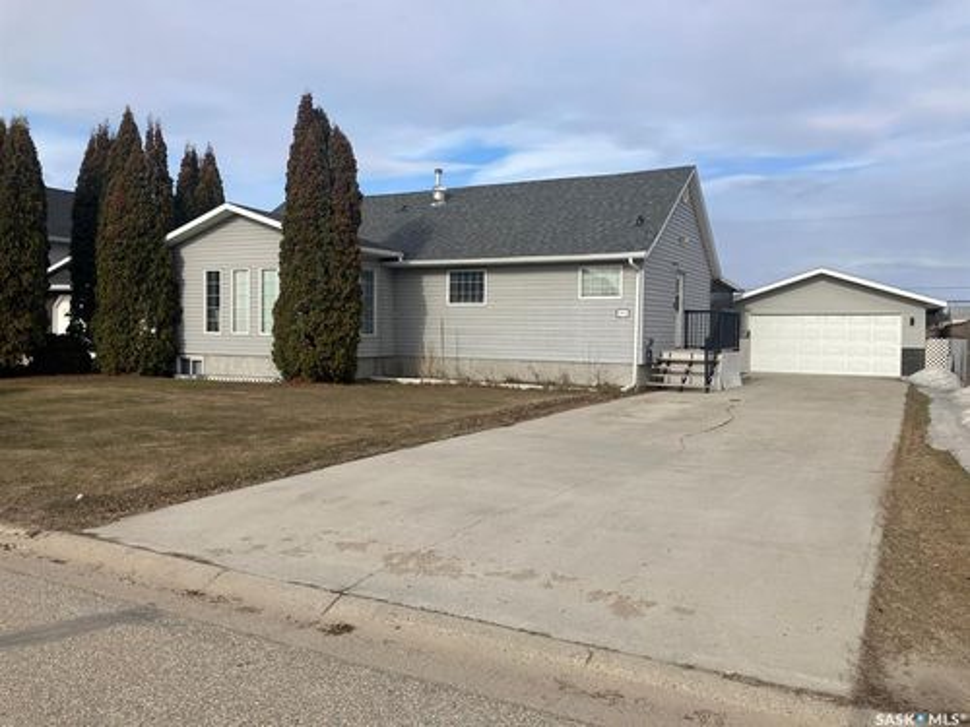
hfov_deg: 63.4
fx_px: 785
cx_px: 485
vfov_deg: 49.7
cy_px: 364
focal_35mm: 28
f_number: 1.8
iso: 32
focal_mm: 3.99
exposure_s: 1/1736
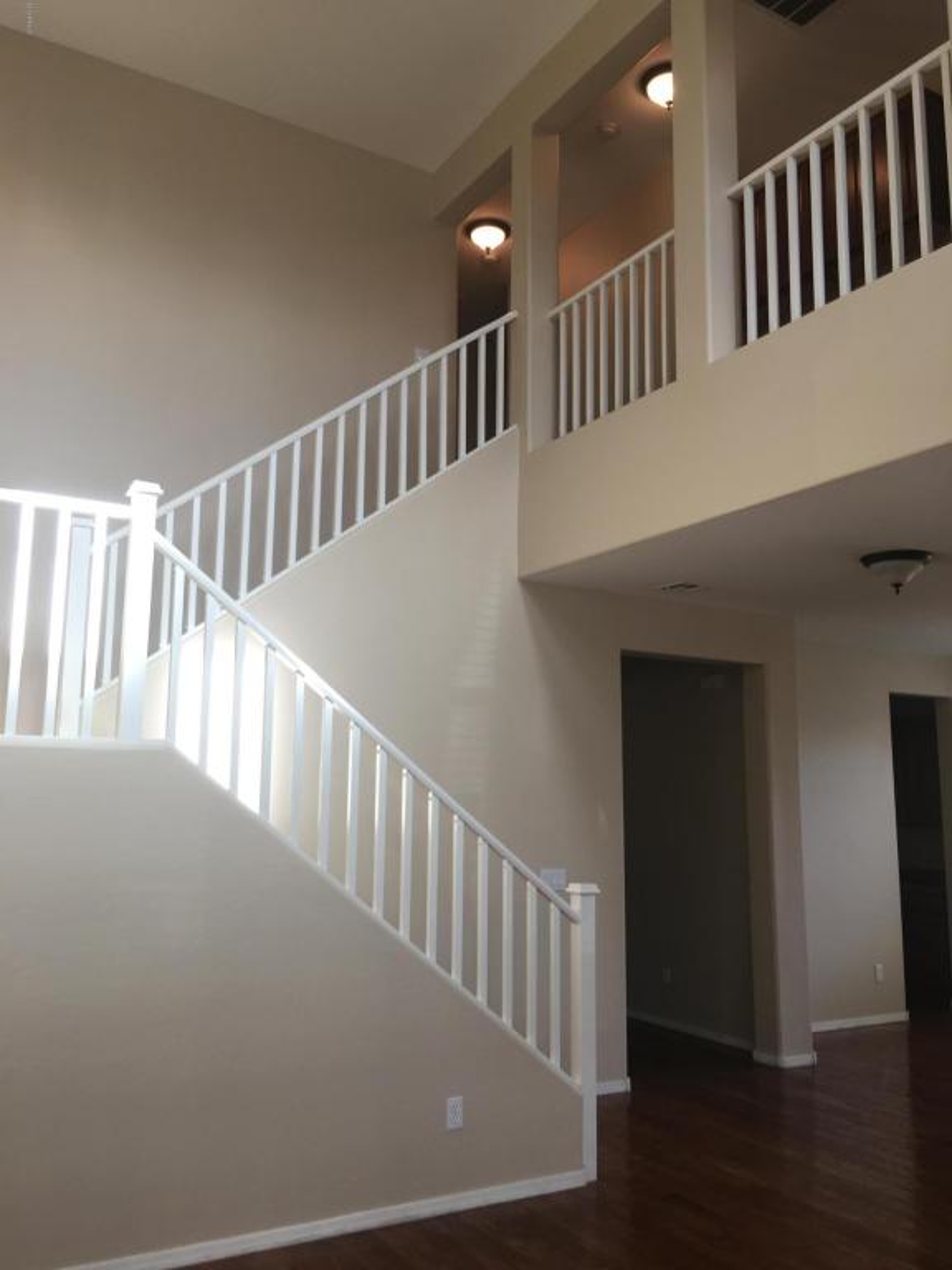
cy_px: 635
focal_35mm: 29
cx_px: 476
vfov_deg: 61.7
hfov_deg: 48.2
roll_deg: -0.8
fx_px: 1063
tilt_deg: +9.1
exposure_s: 1/40
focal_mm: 4.15
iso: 25
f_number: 2.2
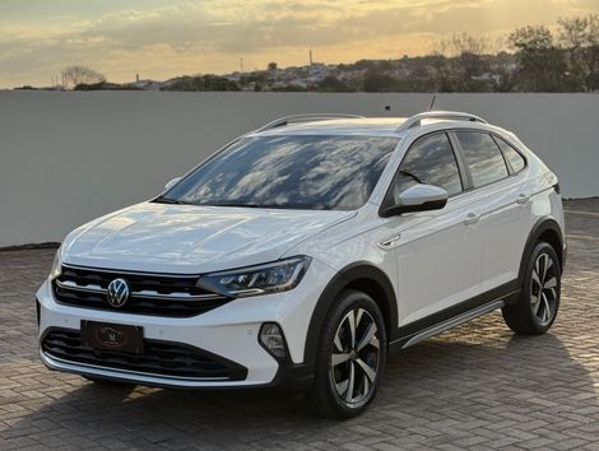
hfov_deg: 39.6
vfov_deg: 30.3
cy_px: 226
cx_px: 300
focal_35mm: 48
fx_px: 832
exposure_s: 1/1980
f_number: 1.78
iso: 80
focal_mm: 6.76
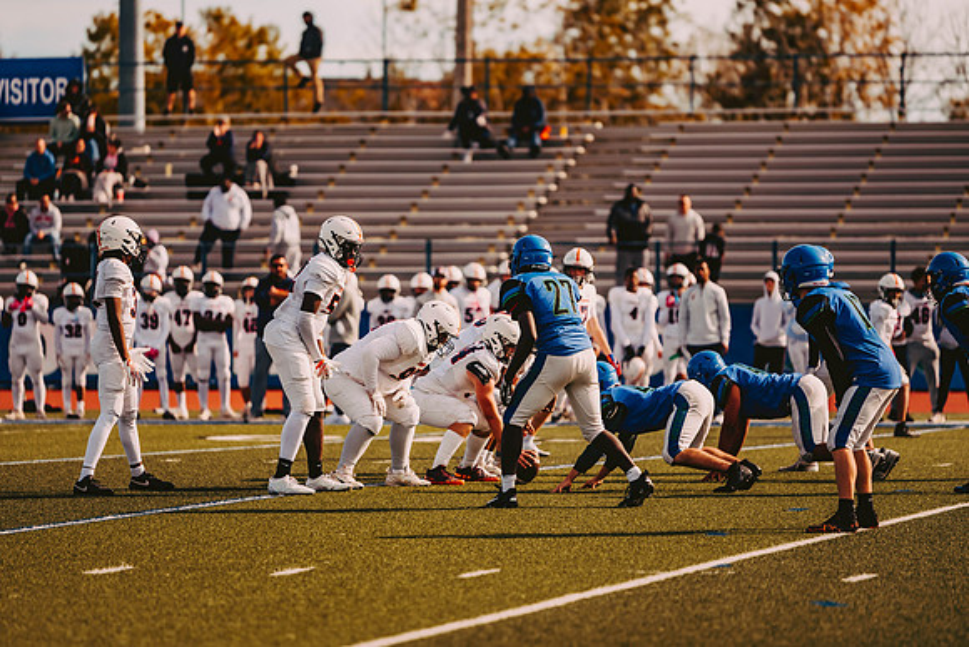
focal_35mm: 206
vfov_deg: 6.7
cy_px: 324
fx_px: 5540
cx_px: 477
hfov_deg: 10.0
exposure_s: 1/2000
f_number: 2.8
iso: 160
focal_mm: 200
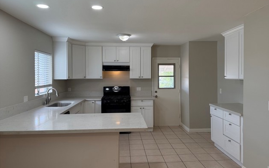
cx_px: 137
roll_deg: -0.2
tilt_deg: -0.3
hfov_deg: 70.4
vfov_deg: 47.5
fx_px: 191
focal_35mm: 26
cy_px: 76
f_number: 1.78
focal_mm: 6.76
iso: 160
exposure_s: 1/173
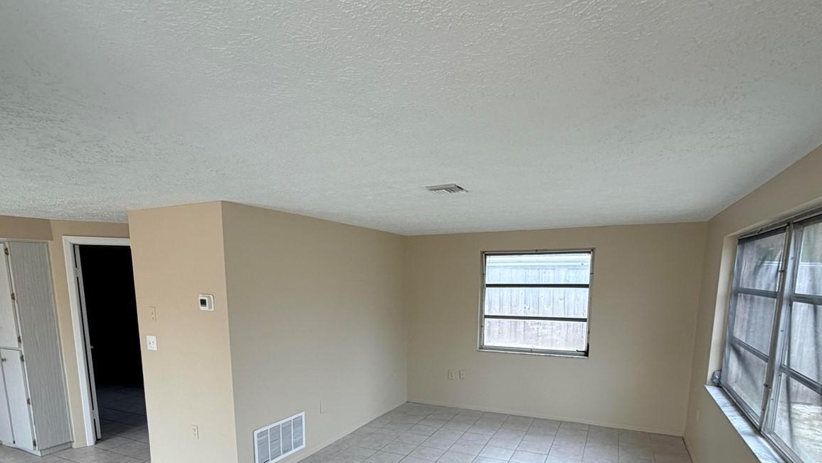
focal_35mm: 21
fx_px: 458
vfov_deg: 51.1
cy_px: 353
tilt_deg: -8.8
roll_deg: +1.1
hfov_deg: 83.8
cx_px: 398
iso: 100
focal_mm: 2.22
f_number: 2.2
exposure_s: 1/120
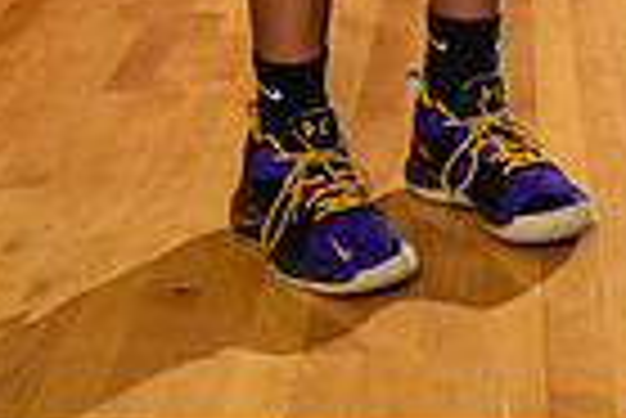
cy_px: -562
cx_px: 432
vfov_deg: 10.1
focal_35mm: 120
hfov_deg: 17.0
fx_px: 2089
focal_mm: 37
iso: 500
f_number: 5.6
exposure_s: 1/250
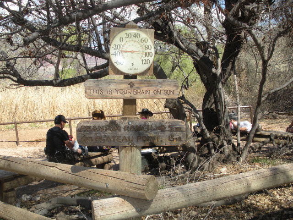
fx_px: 305
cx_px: 146
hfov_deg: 51.4
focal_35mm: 36
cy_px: 110
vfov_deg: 39.7
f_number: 3.5
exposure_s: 1/583
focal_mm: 6.3
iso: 88
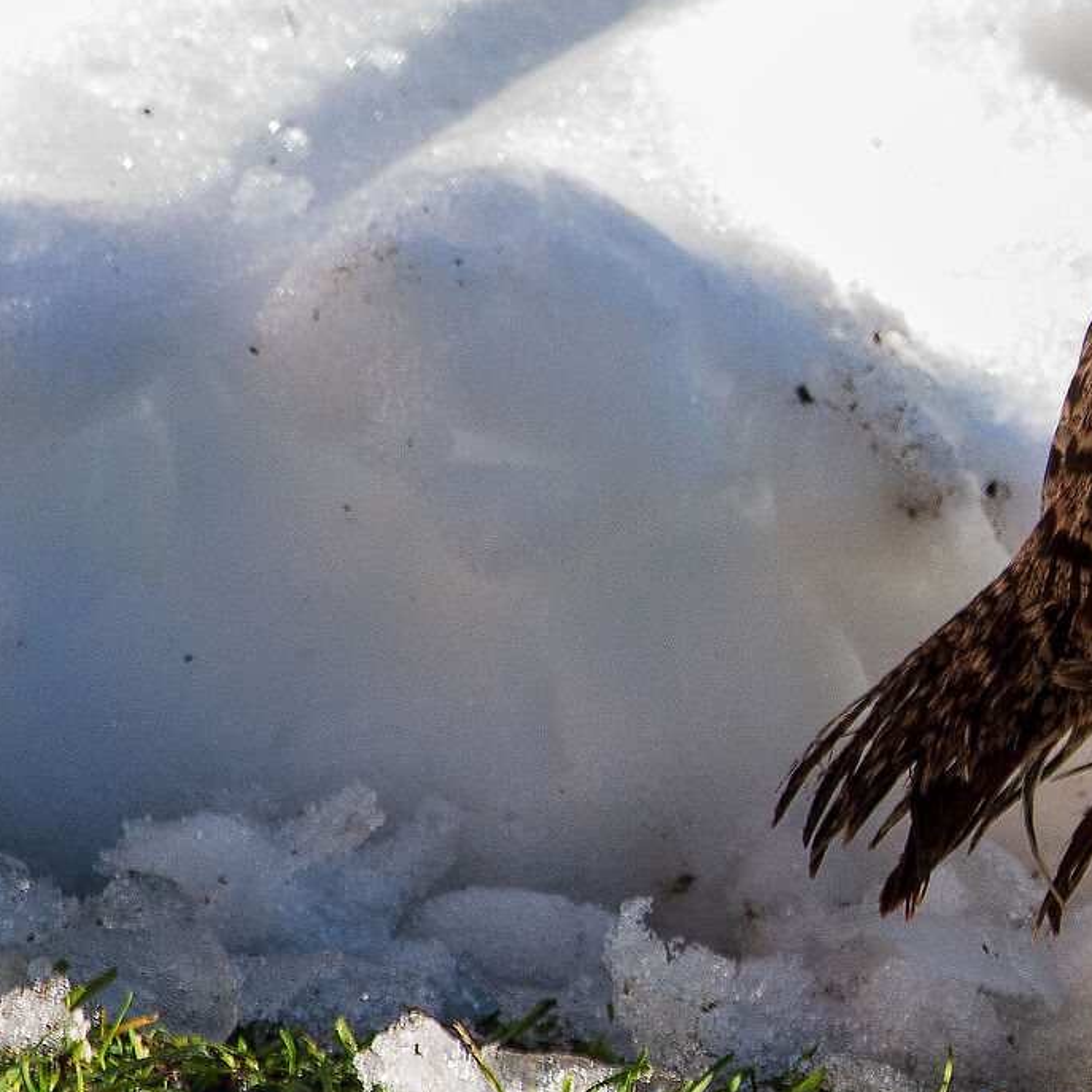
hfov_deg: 1.2
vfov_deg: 1.2
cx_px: 1871
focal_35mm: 1427
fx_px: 50930
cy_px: 555
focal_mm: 231
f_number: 8
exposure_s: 1/125
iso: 200
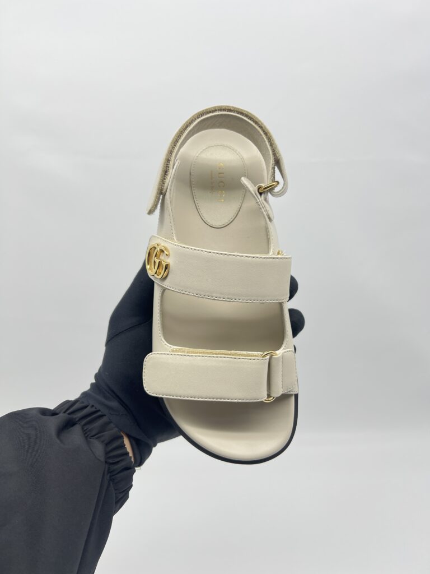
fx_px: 431
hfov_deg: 53.1
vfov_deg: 67.3
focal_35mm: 26
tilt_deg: -15.3
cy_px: 287
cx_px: 215
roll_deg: +0.3
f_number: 1.5
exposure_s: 1/164
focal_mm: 5.7
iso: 40
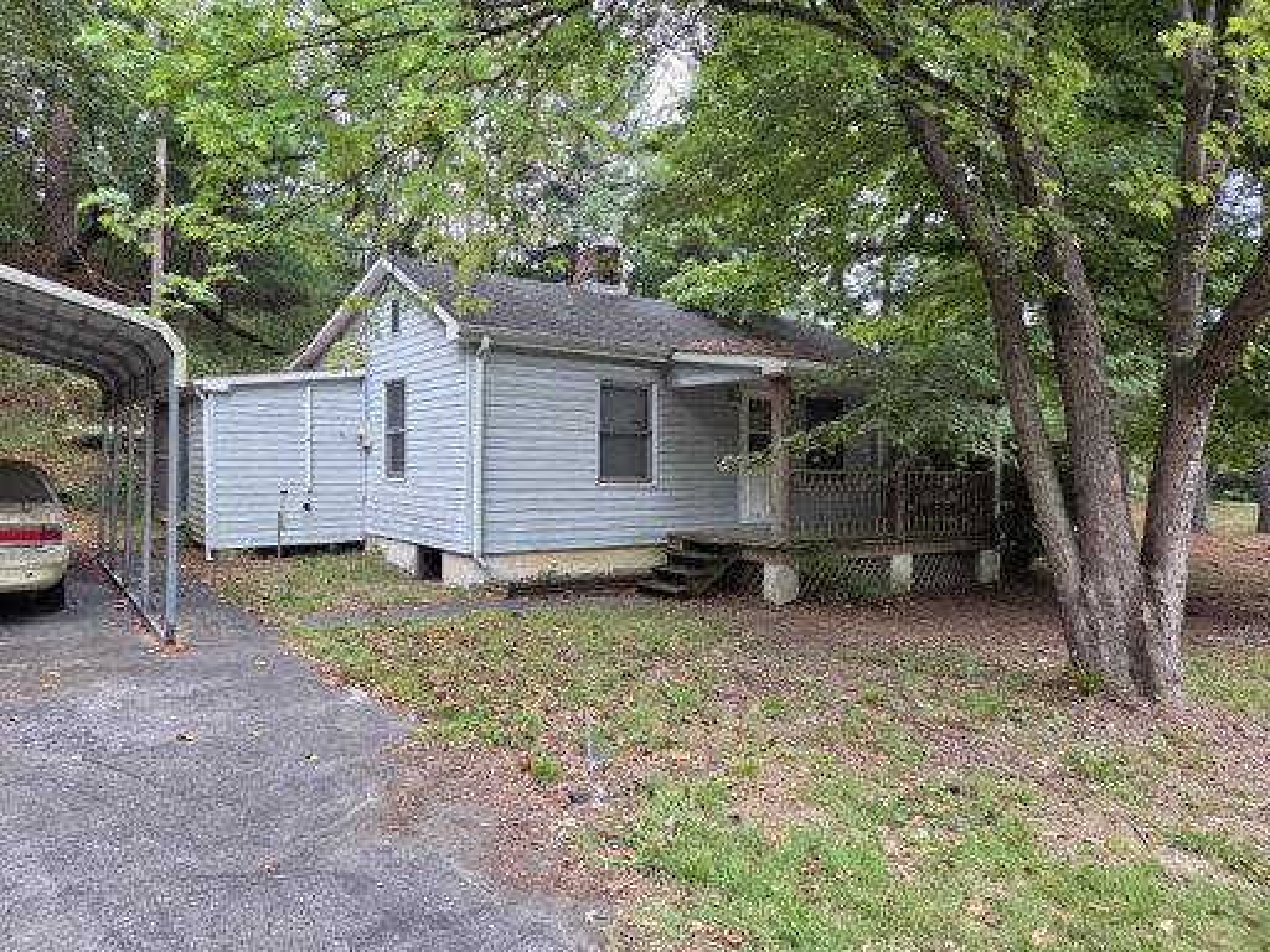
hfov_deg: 73.9
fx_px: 844
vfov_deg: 58.9
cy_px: 476
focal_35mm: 23
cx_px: 635
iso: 125
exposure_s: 1/180
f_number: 1.8
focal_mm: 5.4
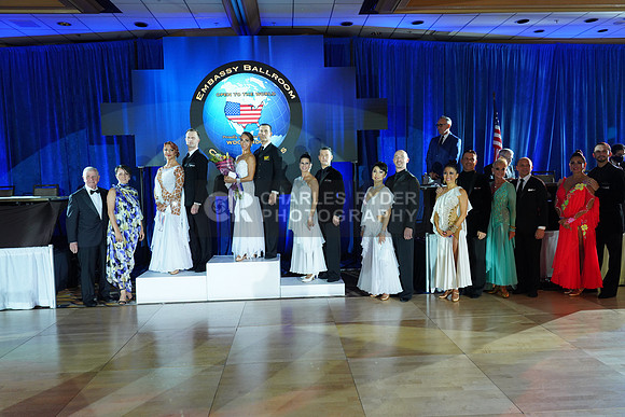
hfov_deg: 69.4
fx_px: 451
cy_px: 208
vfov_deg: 49.6
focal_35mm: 26
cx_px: 312
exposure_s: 1/200
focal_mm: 26
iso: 1600
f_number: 5
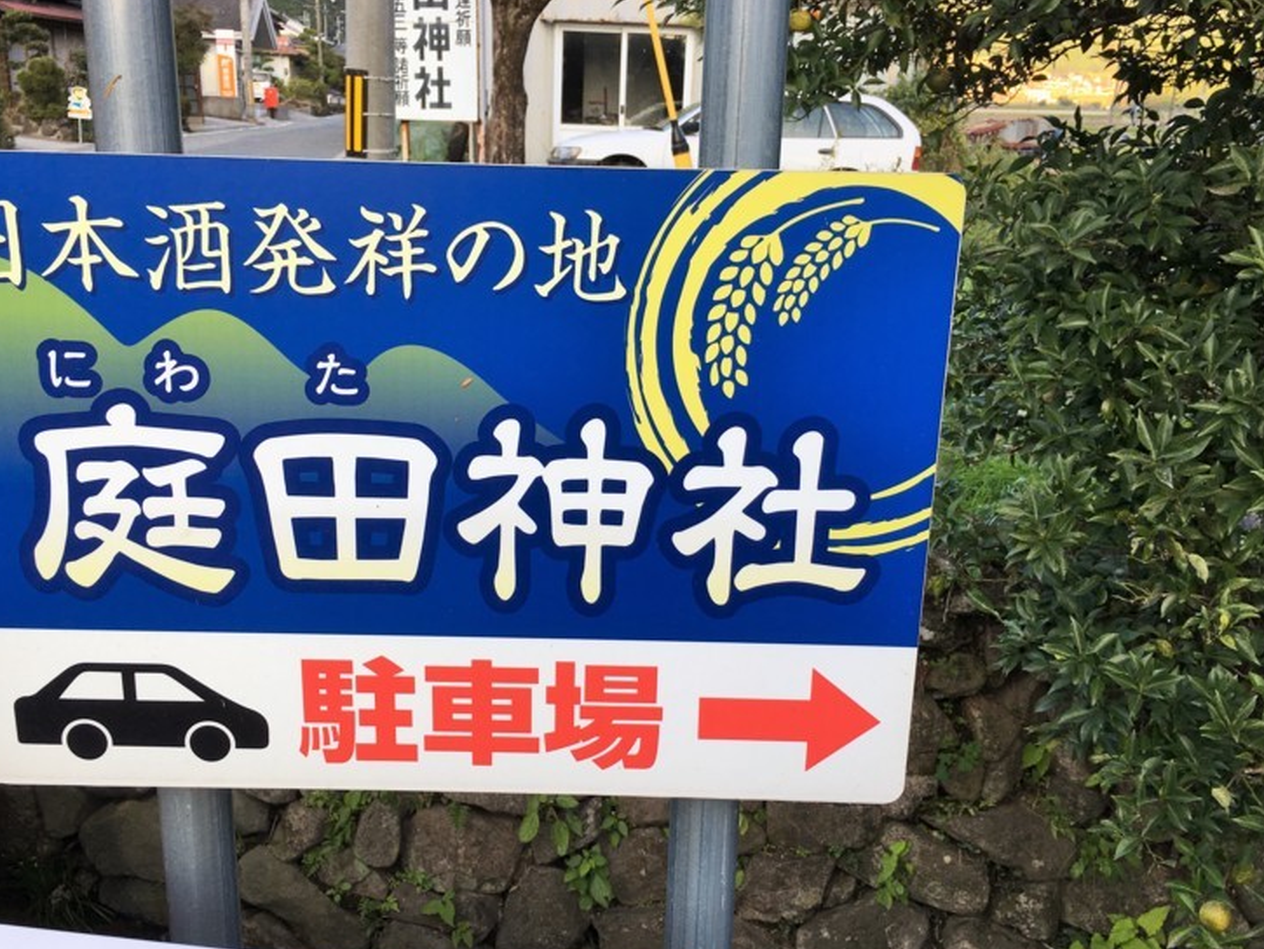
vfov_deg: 44.2
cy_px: 487
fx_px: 1169
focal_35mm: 32
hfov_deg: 56.8
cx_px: 595
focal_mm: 4.15
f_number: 2.2
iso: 25
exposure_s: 1/148
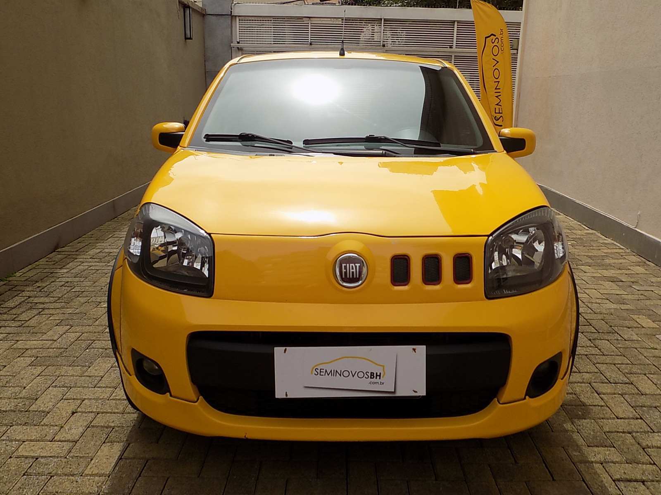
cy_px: 248
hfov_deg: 60.0
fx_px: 573
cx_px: 330
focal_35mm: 30
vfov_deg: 46.8
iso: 80
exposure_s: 1/1000
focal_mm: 5.3
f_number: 3.3
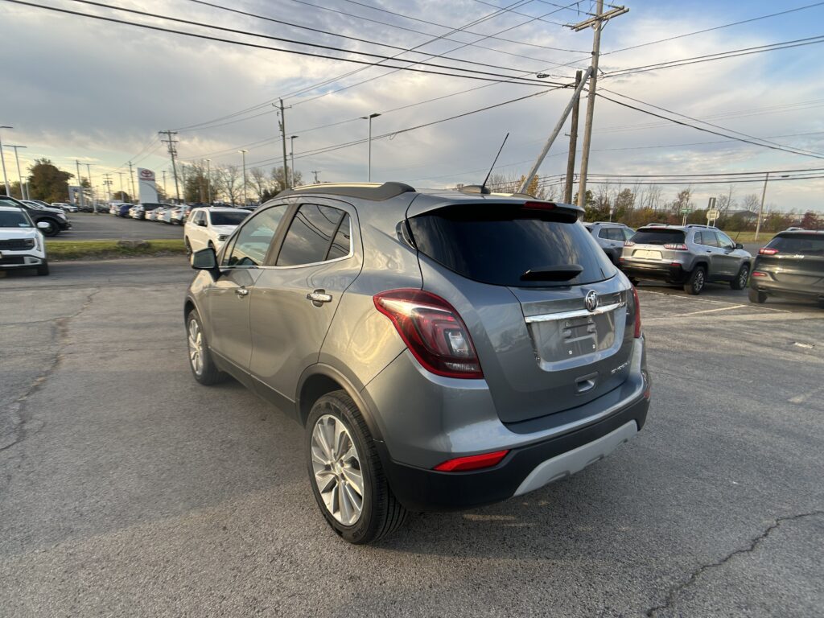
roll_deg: -0.8
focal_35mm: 26
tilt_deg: -13.0
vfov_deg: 53.1
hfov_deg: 67.3
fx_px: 619
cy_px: 309
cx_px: 412
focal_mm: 5.7
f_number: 1.5
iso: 50
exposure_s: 1/887
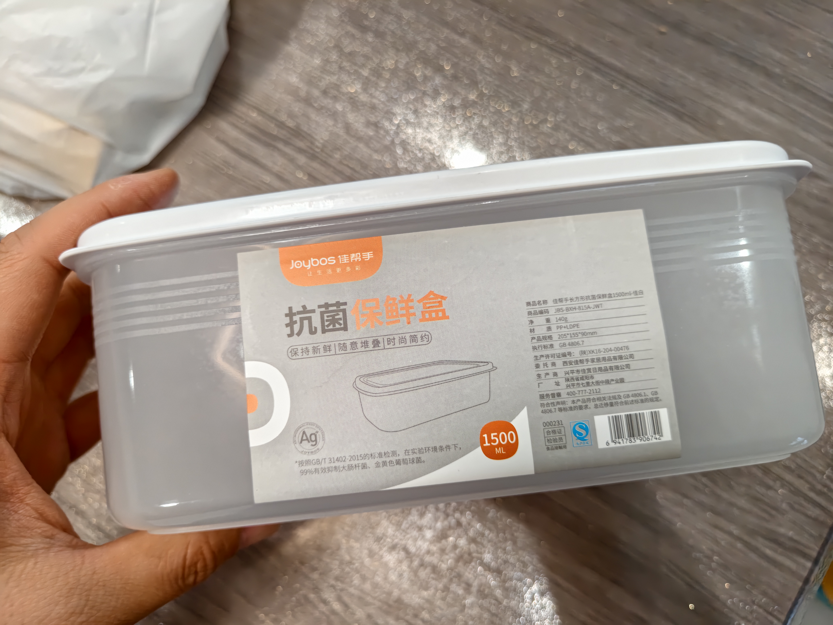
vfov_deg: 58.9
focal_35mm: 23
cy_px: 312
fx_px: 553
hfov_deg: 73.9
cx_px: 416
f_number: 1.88
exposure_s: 1/400
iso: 687
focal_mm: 5.56
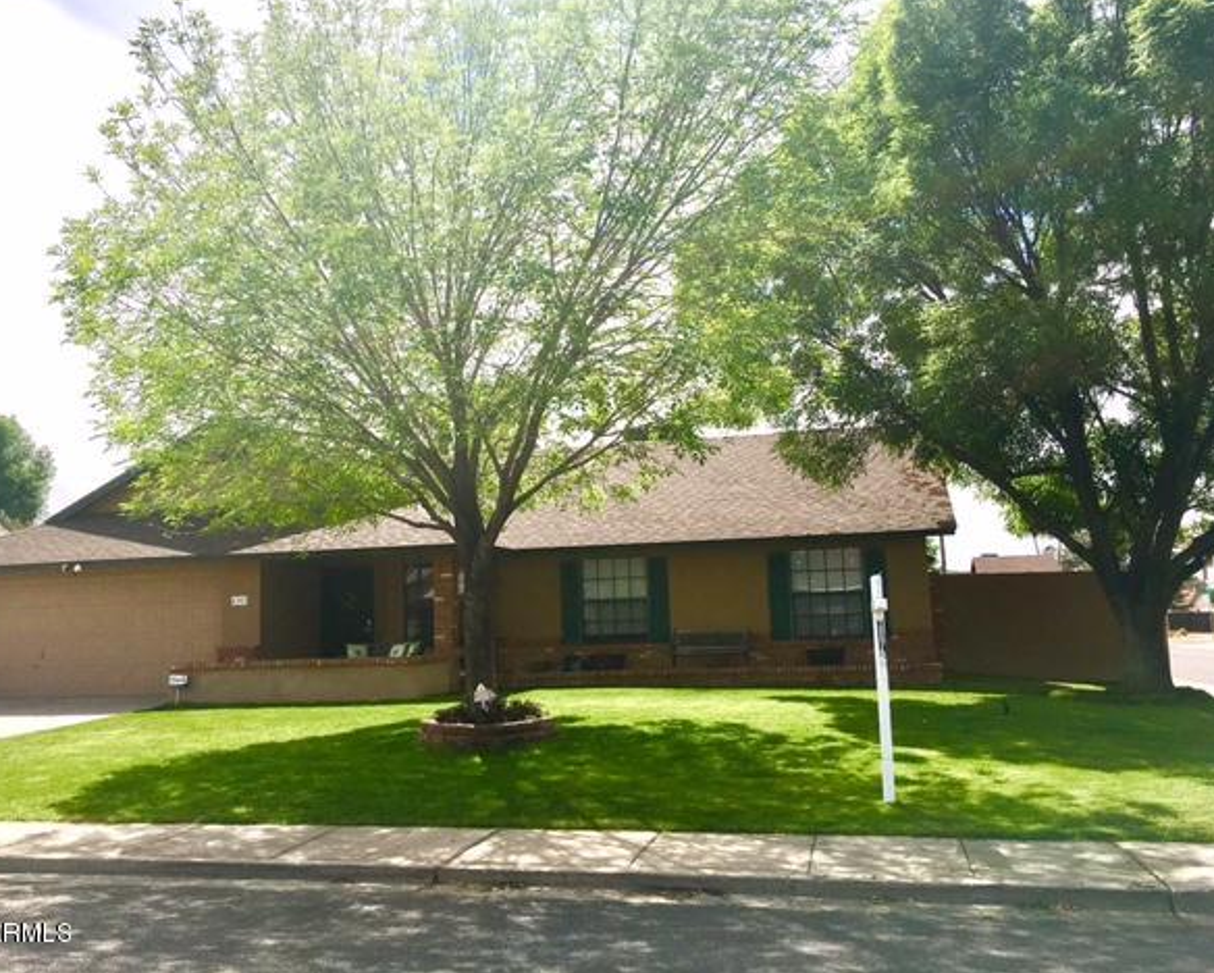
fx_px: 1115
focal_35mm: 31
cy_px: 476
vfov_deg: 47.2
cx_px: 574
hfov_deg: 57.1
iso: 25
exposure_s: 1/1789
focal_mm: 4.15
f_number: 2.2
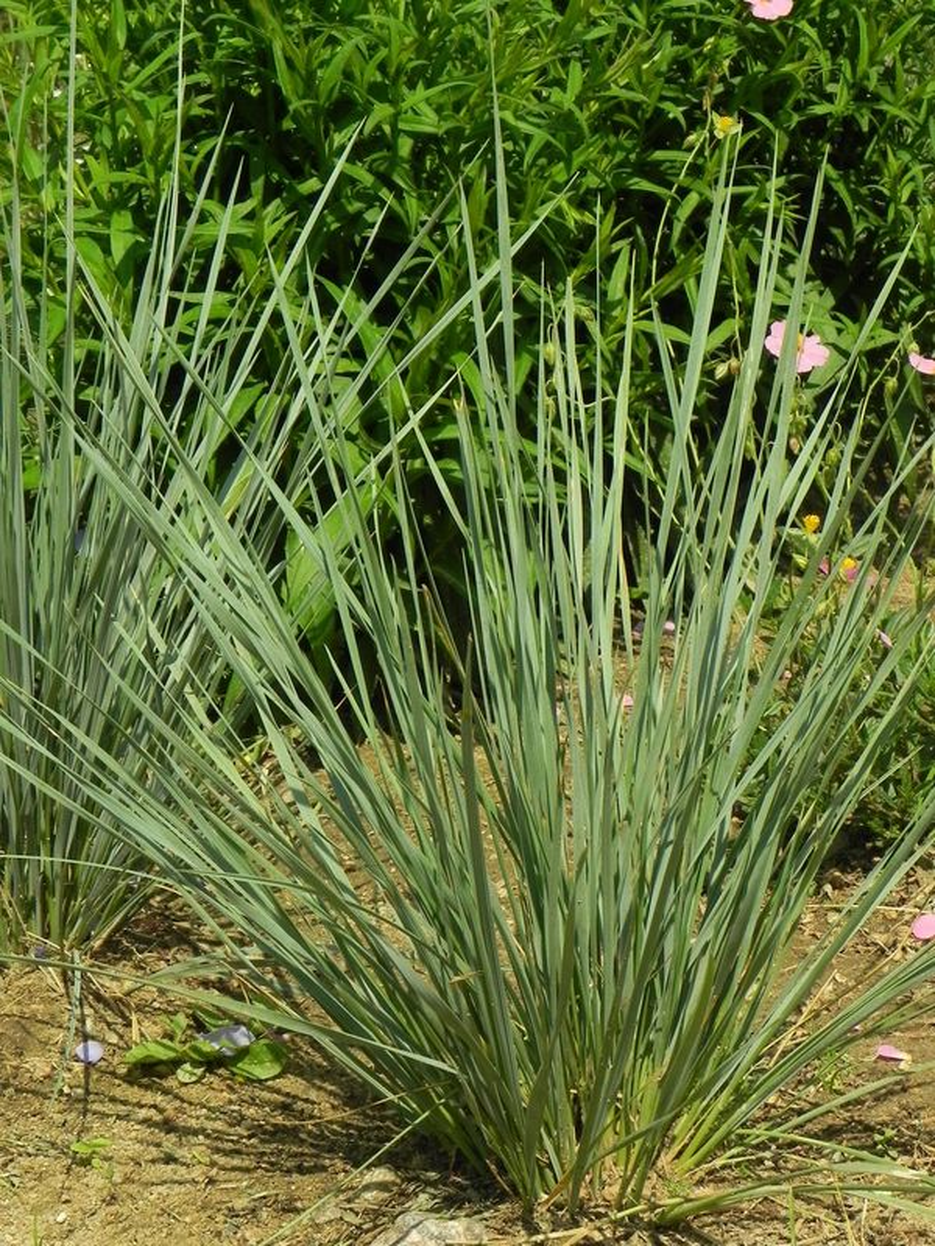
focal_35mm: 95
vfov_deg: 20.7
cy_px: 623
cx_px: 468
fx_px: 3421
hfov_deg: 15.6
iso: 160
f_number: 7.1
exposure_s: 1/500
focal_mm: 16.9
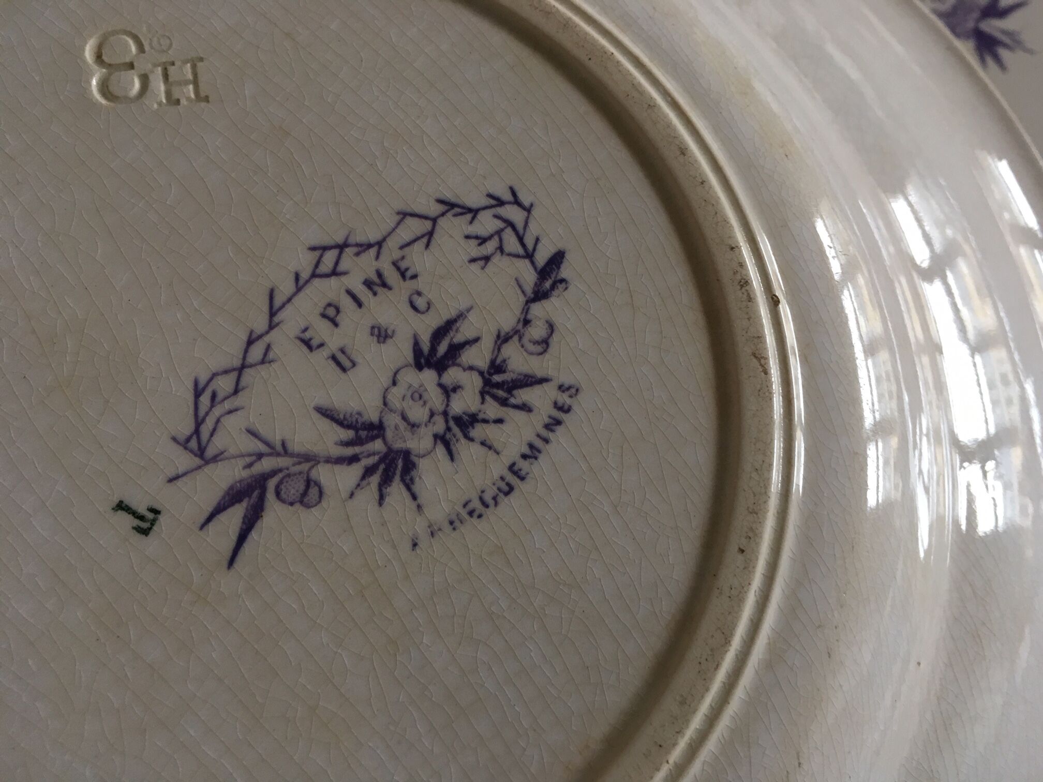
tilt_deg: -75.4
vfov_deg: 48.2
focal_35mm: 29
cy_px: 391
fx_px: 874
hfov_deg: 61.7
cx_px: 522
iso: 125
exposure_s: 1/33
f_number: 2.2
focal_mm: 4.15
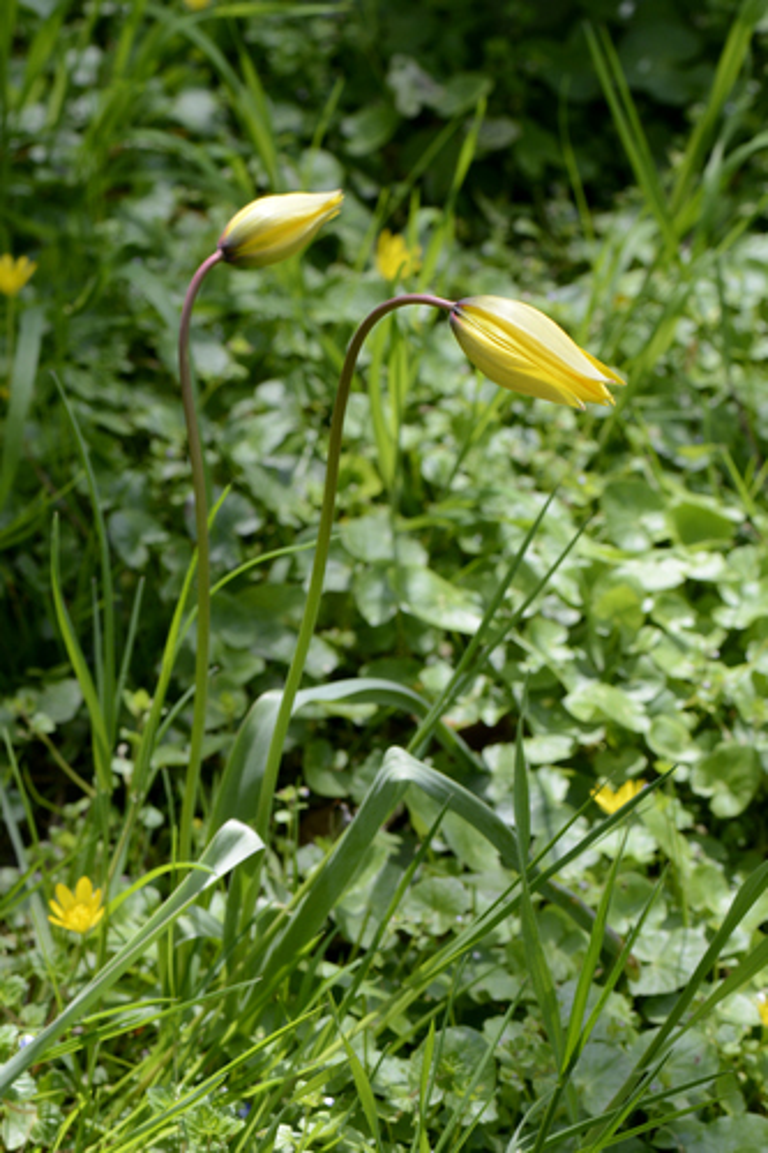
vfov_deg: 19.5
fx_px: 3362
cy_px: 576
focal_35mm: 105
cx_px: 384
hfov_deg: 13.0
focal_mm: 105
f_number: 9
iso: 500
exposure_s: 1/320
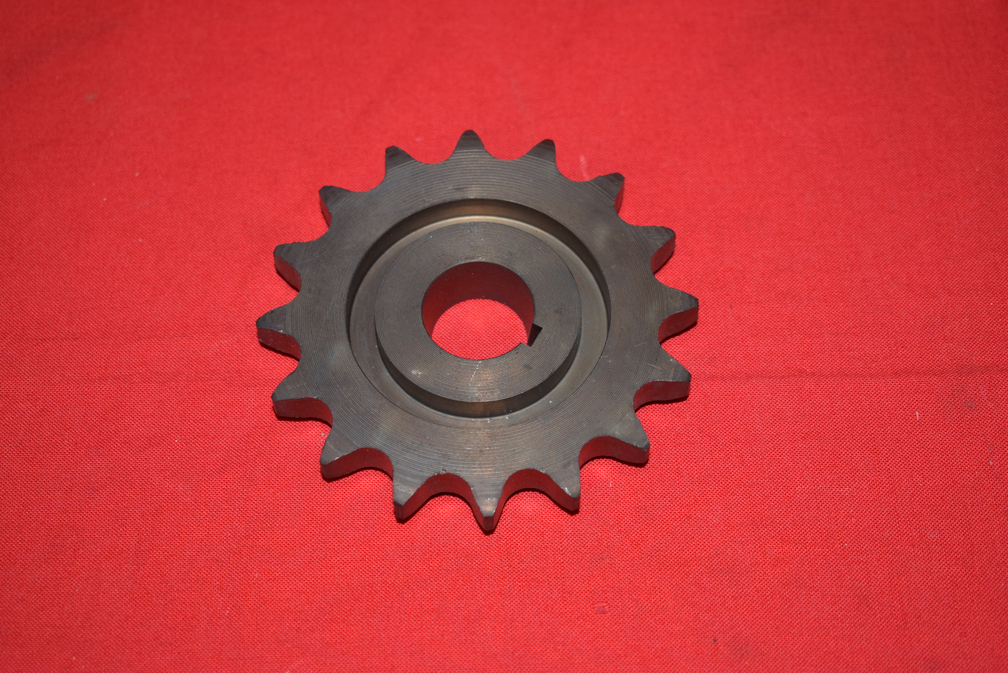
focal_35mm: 68
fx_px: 1890
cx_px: 504
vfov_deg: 20.2
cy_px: 336
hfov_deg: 29.9
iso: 640
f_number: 5
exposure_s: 1/160
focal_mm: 45
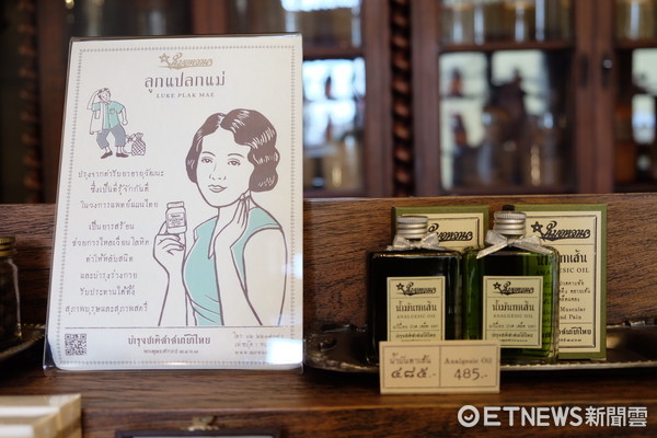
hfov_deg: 50.7
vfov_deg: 35.1
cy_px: 219
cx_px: 328
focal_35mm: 38
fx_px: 693
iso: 640
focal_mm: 25.4
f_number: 3.2
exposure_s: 1/26
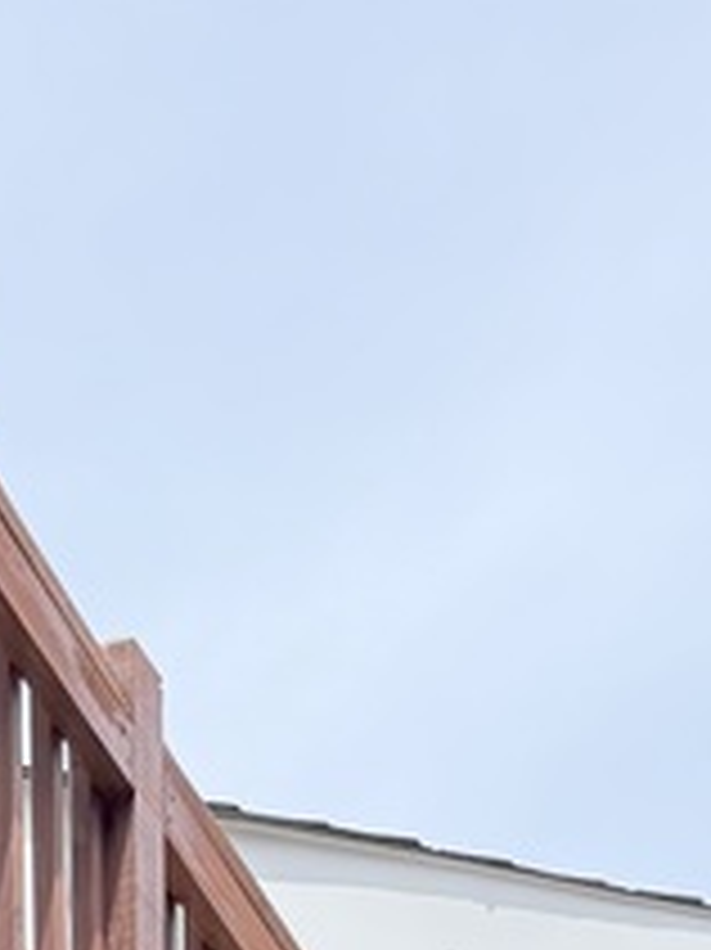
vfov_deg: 12.2
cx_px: -117
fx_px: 3372
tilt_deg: +6.8
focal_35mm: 123
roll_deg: -1.2
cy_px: 2400
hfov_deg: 11.8
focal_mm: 6.76
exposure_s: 1/2169
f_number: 1.78
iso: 80
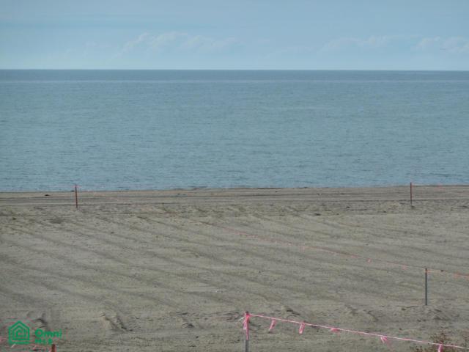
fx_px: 3279
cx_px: 234
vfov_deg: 6.1
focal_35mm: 242
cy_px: 176
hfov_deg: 8.2
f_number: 5.6
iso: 80
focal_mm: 39.7
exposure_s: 1/800
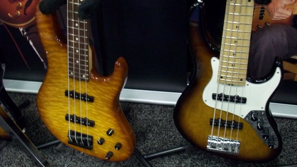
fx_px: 402
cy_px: 88
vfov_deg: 23.5
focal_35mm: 51
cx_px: 149
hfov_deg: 40.6
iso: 200
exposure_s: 1/8
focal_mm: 7.6
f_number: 3.1
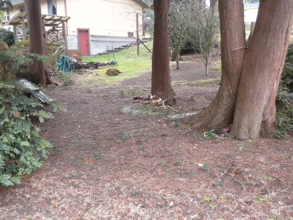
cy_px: 110
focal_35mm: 37
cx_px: 146
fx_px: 313
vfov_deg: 38.7
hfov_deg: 50.1
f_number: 3.5
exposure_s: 1/36.4
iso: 400
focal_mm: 6.6
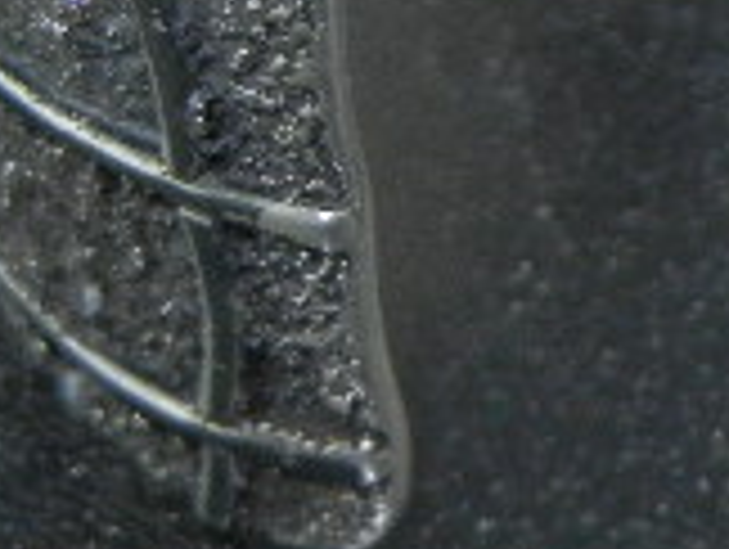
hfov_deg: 9.5
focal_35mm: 205
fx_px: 4324
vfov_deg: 7.2
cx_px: 904
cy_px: -212
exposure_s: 1/30
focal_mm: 9.3
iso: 800
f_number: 7.8
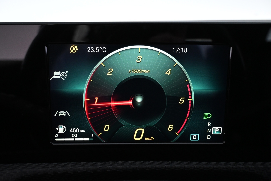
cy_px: 90
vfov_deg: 39.1
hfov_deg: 56.1
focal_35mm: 34
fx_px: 254
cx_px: 136
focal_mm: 22.5
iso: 1600
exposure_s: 1/30
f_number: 4
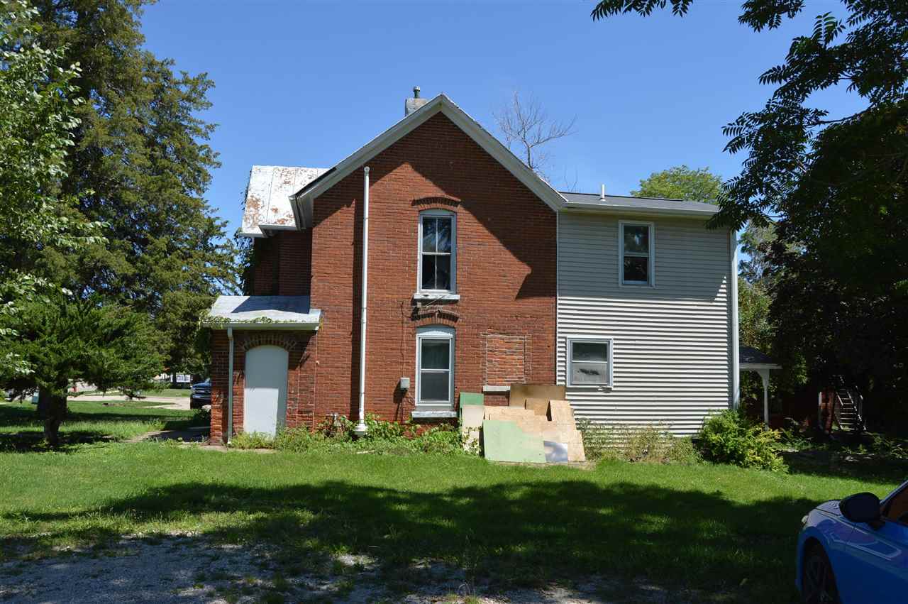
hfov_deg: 67.4
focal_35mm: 27
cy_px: 302
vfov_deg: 47.8
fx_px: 680
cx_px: 454
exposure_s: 1/250
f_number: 8
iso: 100
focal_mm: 18
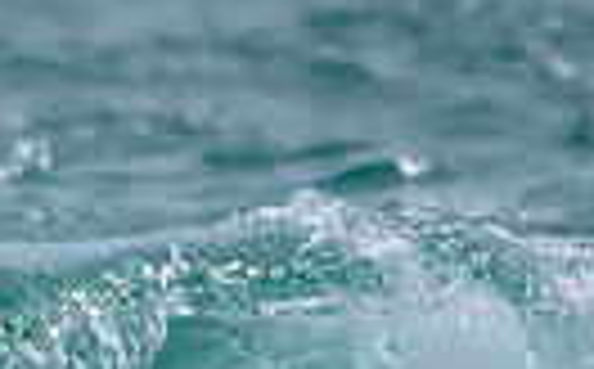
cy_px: 594
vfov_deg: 0.5
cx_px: -143
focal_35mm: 2751
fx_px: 44459
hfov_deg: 0.8
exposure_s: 1/2000
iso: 90
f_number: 5.6
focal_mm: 500
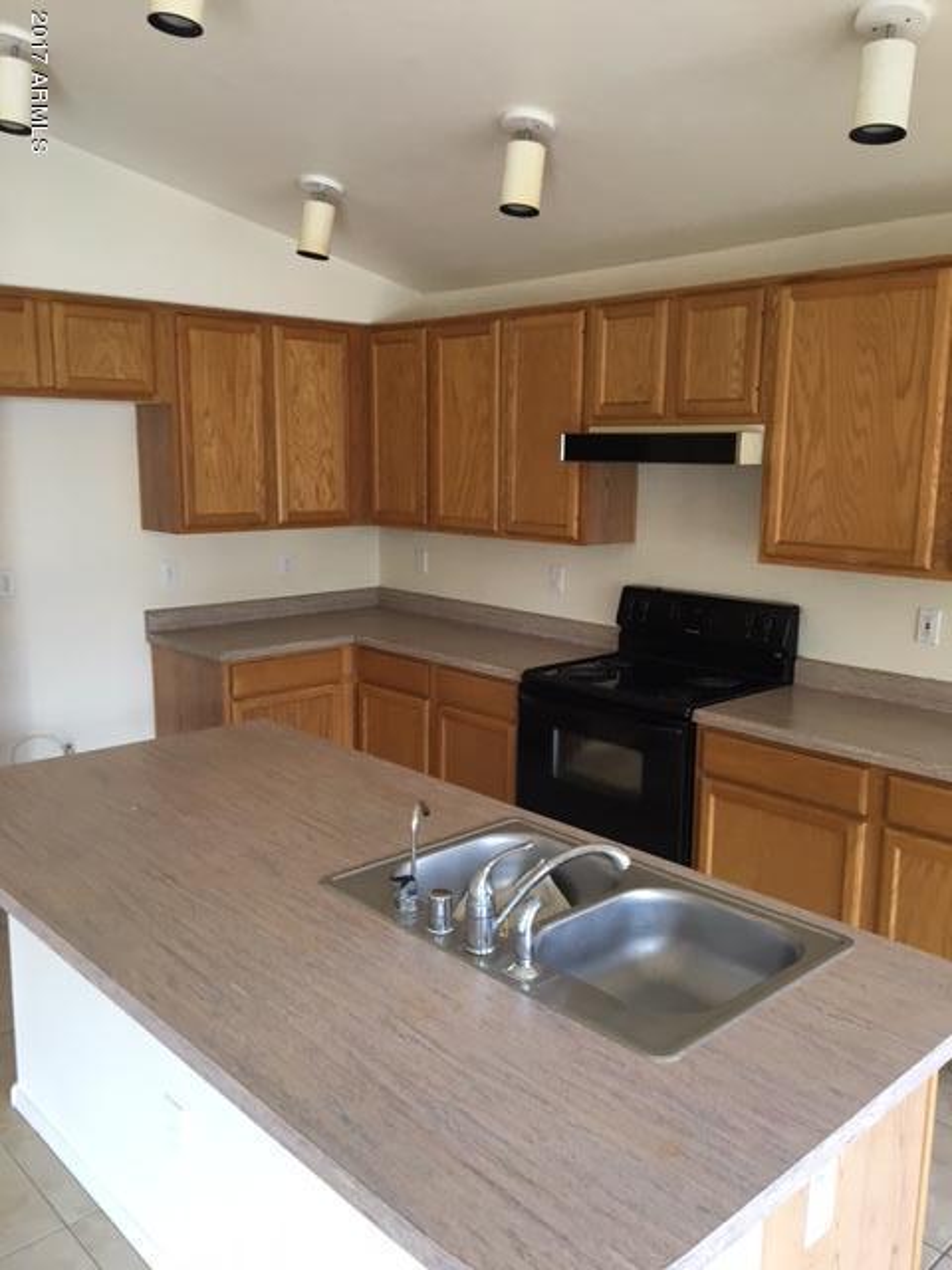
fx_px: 1063
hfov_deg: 48.2
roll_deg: +0.3
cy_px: 635
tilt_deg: -9.7
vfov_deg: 61.7
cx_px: 476
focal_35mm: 29
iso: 64
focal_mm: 4.15
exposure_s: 1/30
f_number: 2.2
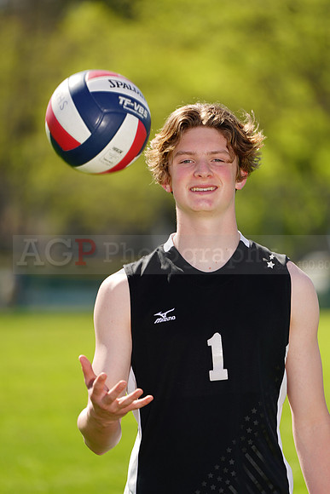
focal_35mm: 370
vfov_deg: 5.6
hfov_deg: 3.7
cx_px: 165
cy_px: 247
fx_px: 5084
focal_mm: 370
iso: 64
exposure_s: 1/200
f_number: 6.3
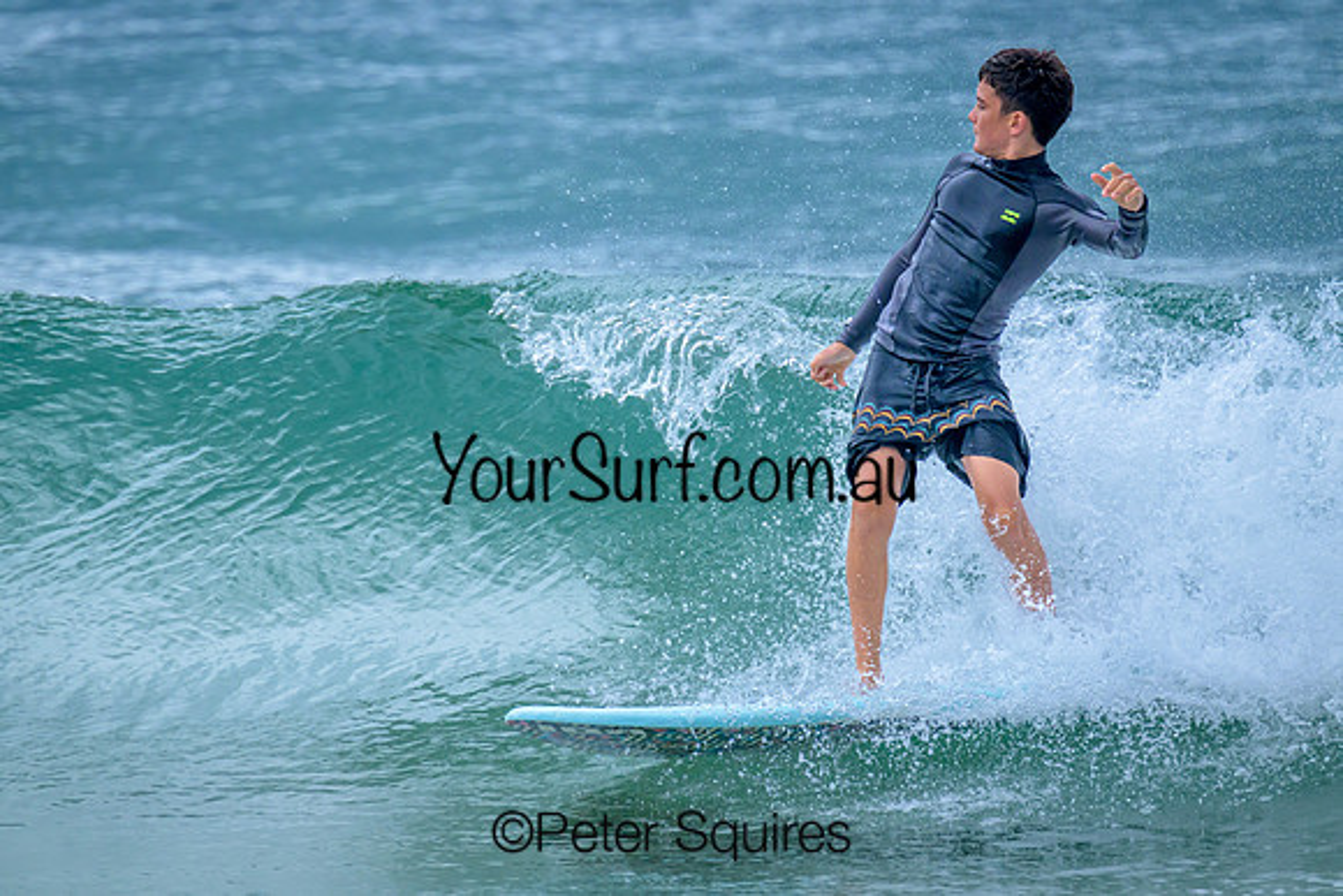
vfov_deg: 1.9
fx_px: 27202
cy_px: 313
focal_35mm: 729
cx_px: 643
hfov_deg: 2.8
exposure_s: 1/2000
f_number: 8
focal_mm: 560
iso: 1400
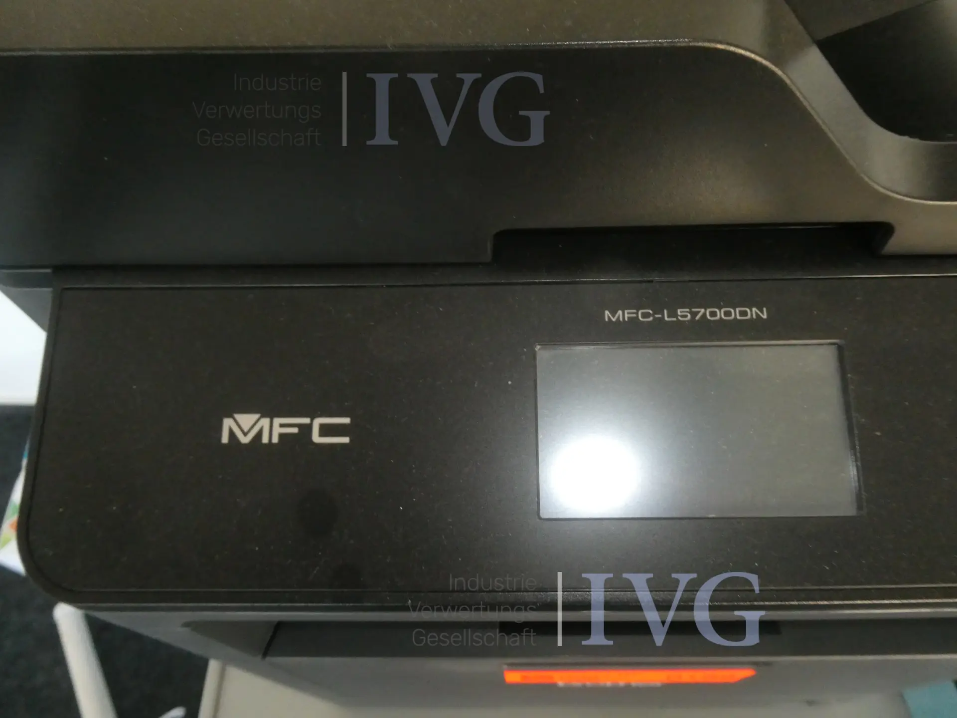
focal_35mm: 24
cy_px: 359
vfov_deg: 56.8
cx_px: 478
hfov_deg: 71.6
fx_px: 664
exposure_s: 1/60
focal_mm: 4.3
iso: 800
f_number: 3.3
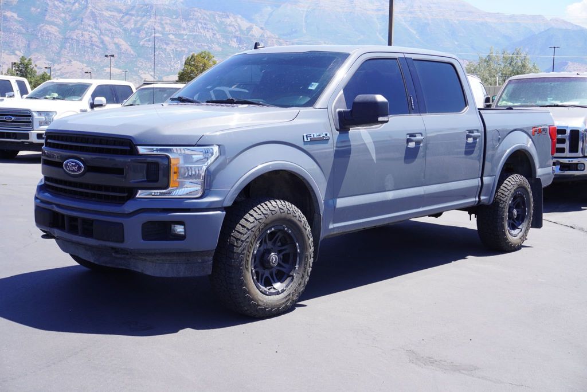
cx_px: 294
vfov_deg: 29.9
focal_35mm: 45
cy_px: 196
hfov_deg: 43.6
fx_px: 734
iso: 100
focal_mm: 30
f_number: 8
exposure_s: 1/100
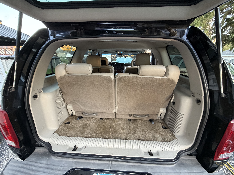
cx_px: 117
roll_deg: -1.3
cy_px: 88
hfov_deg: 102.1
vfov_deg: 85.7
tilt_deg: -20.2
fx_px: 95
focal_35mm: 14
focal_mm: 2.22
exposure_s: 1/72
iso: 320
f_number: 2.2
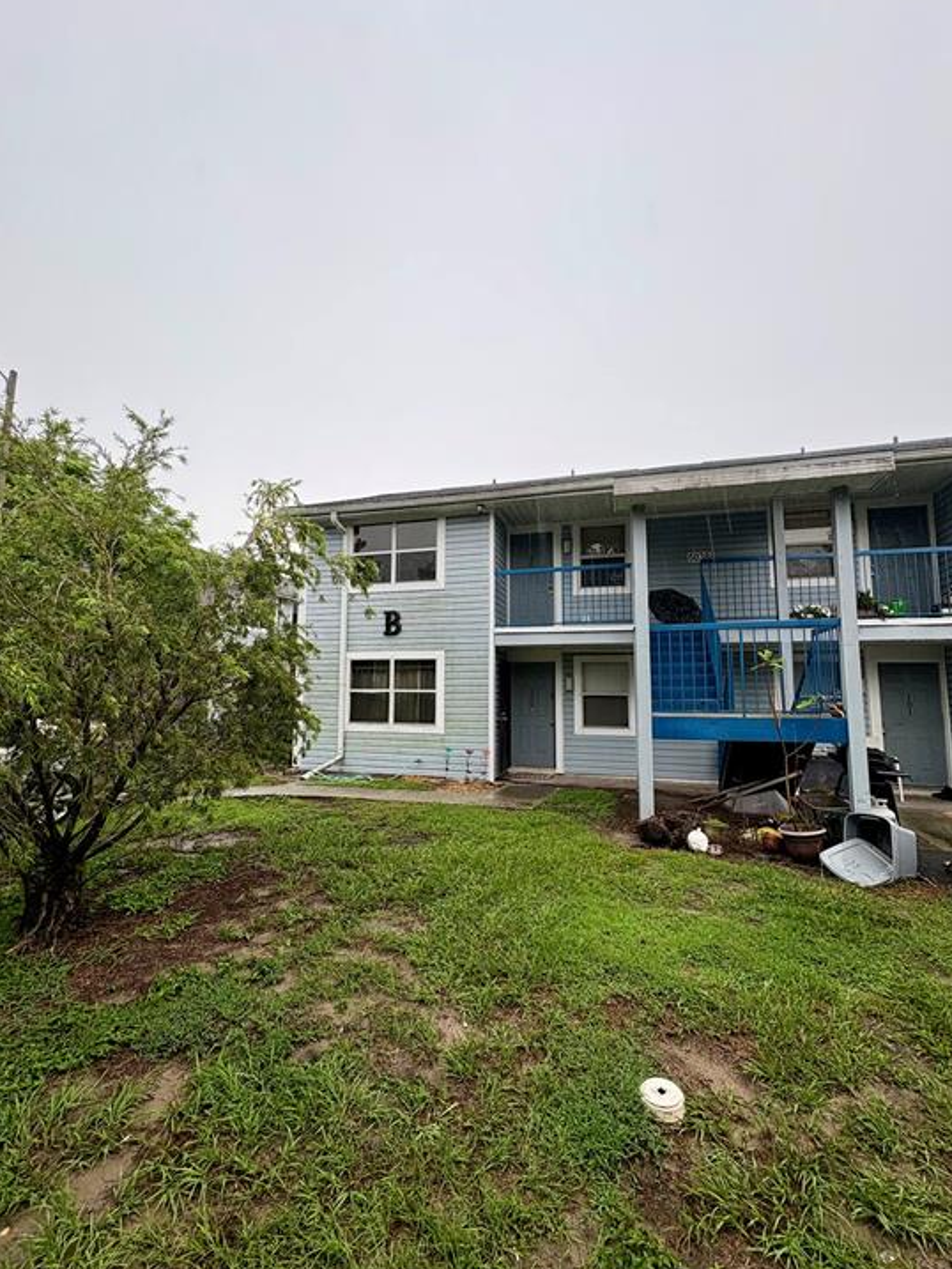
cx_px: 474
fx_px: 550
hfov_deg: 81.8
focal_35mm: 15
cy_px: 634
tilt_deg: +6.0
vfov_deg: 98.2
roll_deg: -1.0
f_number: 2.2
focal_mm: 2.22
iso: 40
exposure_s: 1/99
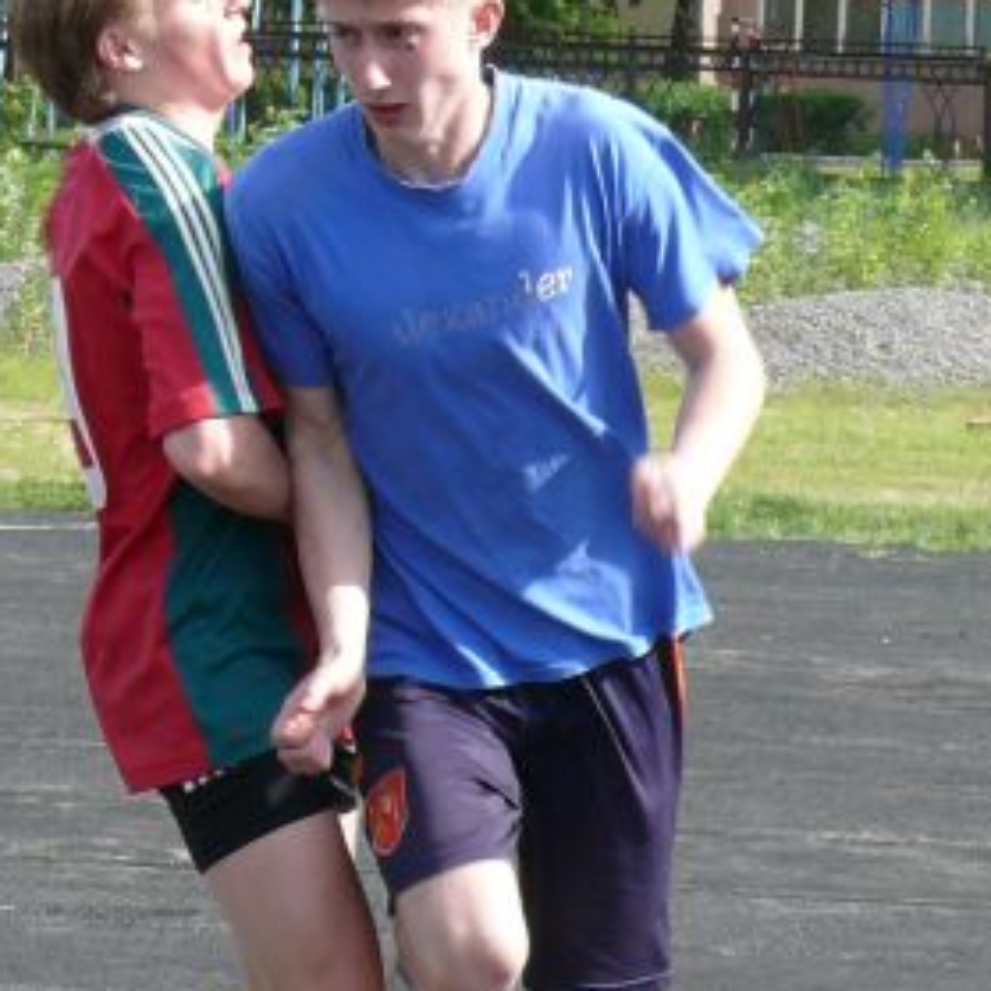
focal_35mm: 254
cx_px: 448
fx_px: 8227
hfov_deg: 6.9
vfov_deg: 6.9
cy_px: 678
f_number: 5
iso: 100
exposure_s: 1/250
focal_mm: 17
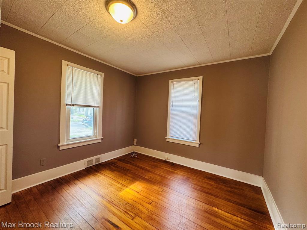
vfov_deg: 85.7
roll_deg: -2.6
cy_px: 115
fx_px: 124
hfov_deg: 102.1
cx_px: 154
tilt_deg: -1.1
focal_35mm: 14
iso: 200
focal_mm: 2.22
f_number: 2.2
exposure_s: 1/60
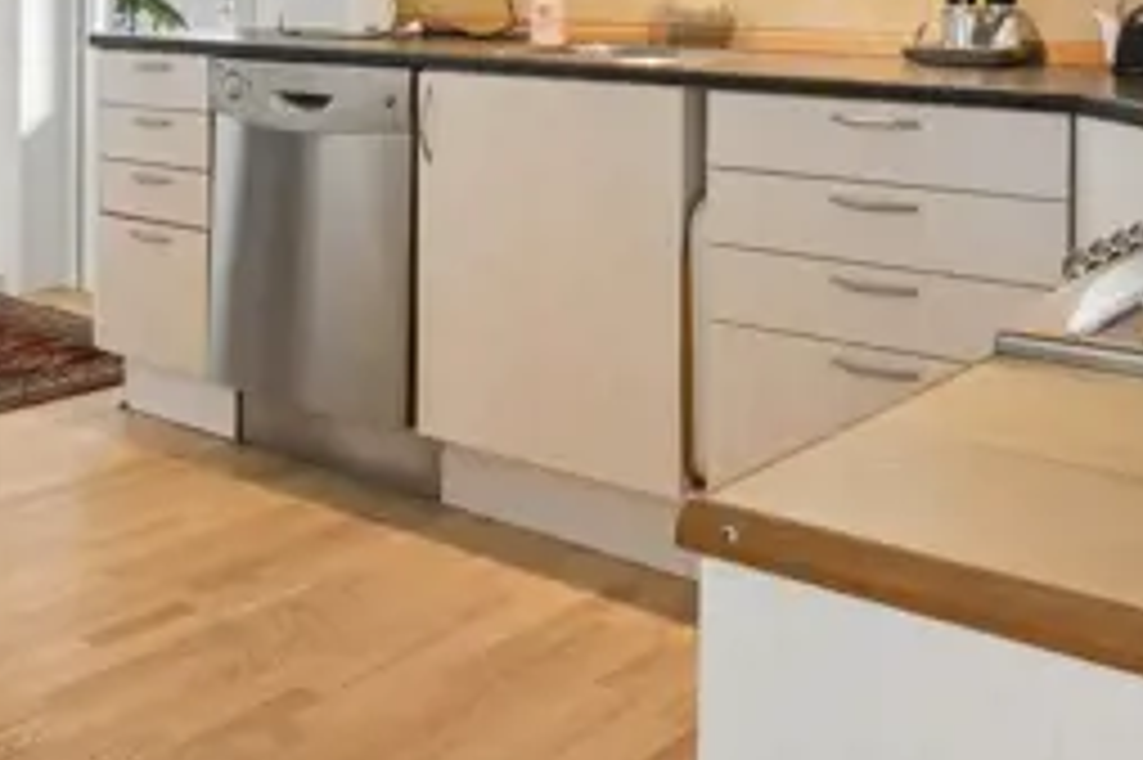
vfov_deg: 24.1
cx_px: 504
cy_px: -31
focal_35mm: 53
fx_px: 1687
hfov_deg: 37.4
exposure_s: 1/6
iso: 200
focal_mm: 15
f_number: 8
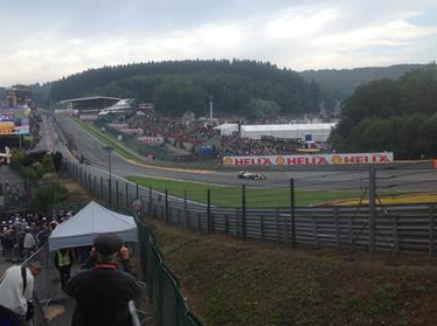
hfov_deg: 46.9
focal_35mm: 40
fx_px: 504
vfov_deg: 35.8
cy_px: 148
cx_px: 220
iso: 50
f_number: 2.4
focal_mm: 4.28
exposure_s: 1/521
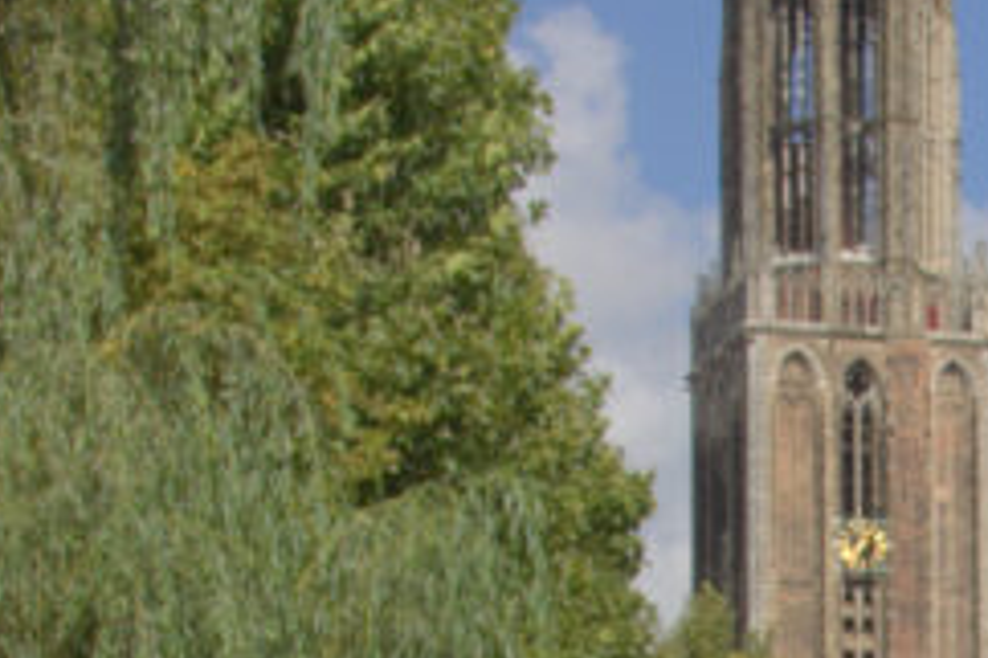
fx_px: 4991
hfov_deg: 11.0
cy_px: 850
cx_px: 1343
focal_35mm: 182
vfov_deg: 7.5
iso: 100
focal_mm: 27
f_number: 16
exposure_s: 1/30
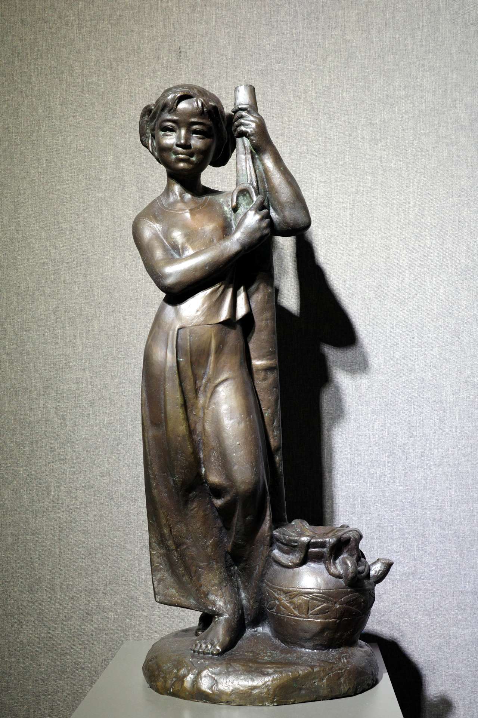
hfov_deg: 33.4
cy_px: 359
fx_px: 797
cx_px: 239
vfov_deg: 48.5
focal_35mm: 40
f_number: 2.8
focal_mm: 26
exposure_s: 1/40
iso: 1000
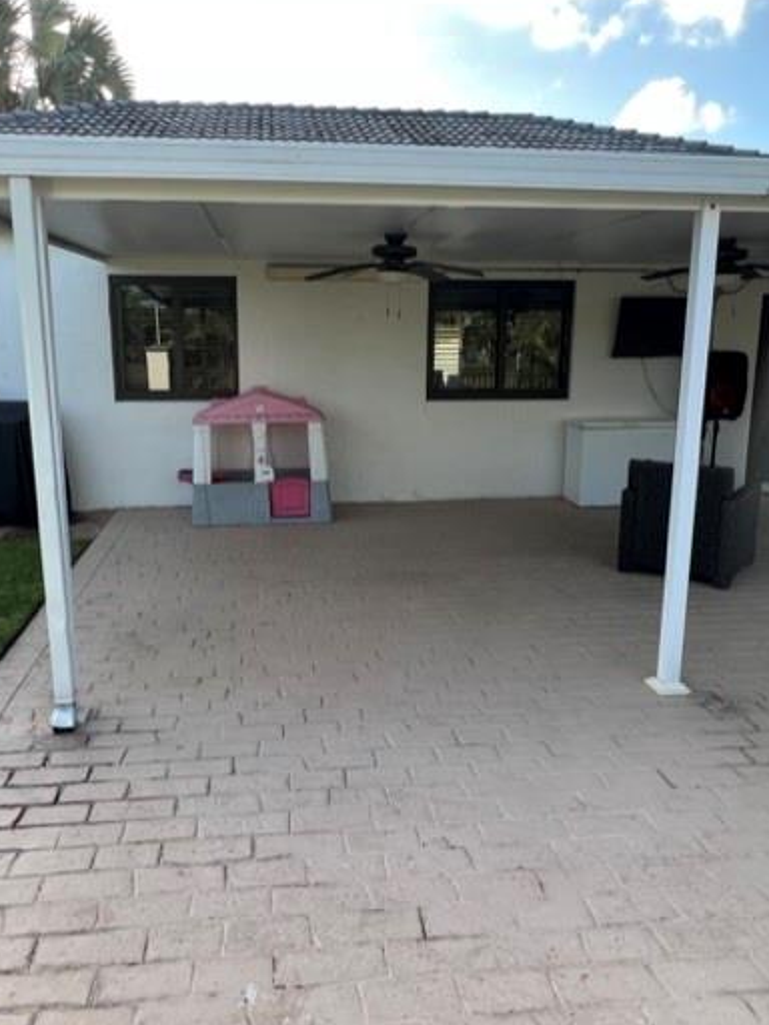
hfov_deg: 53.0
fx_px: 770
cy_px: 518
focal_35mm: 26
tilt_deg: -12.6
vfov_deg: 67.3
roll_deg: +0.0
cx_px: 352
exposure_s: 1/272
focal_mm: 1.57
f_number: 1.8
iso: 32
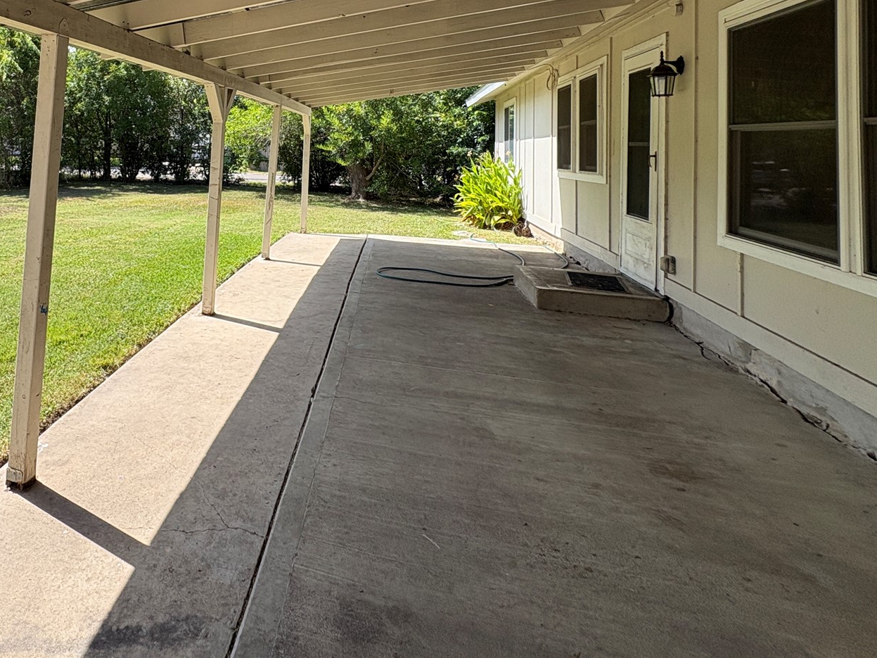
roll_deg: -0.8
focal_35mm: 23
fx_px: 583
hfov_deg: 68.0
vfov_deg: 54.5
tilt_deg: +3.2
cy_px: 124
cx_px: 194
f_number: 2.2
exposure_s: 1/727
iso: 50
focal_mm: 2.22
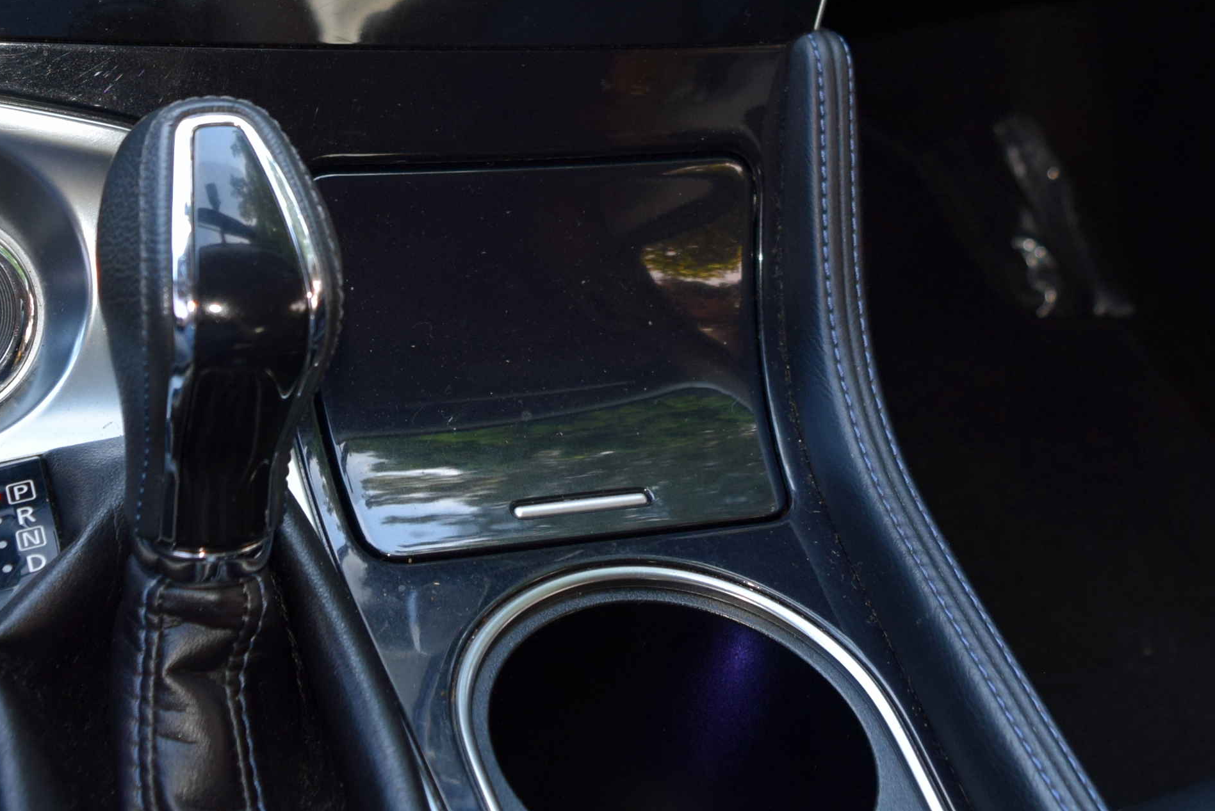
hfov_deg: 31.4
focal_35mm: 64
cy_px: 56
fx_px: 2161
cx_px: 518
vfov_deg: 20.7
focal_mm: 18
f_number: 4.5
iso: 360
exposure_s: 1/80
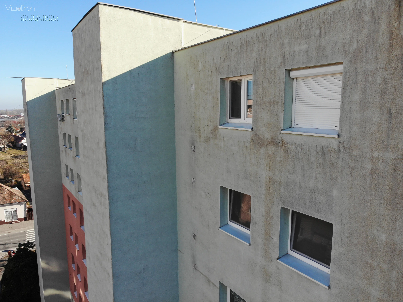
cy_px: 151
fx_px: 279
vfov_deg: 56.8
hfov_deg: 71.6
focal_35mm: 24
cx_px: 202
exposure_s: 1/640
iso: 100
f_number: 2.8
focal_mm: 4.5
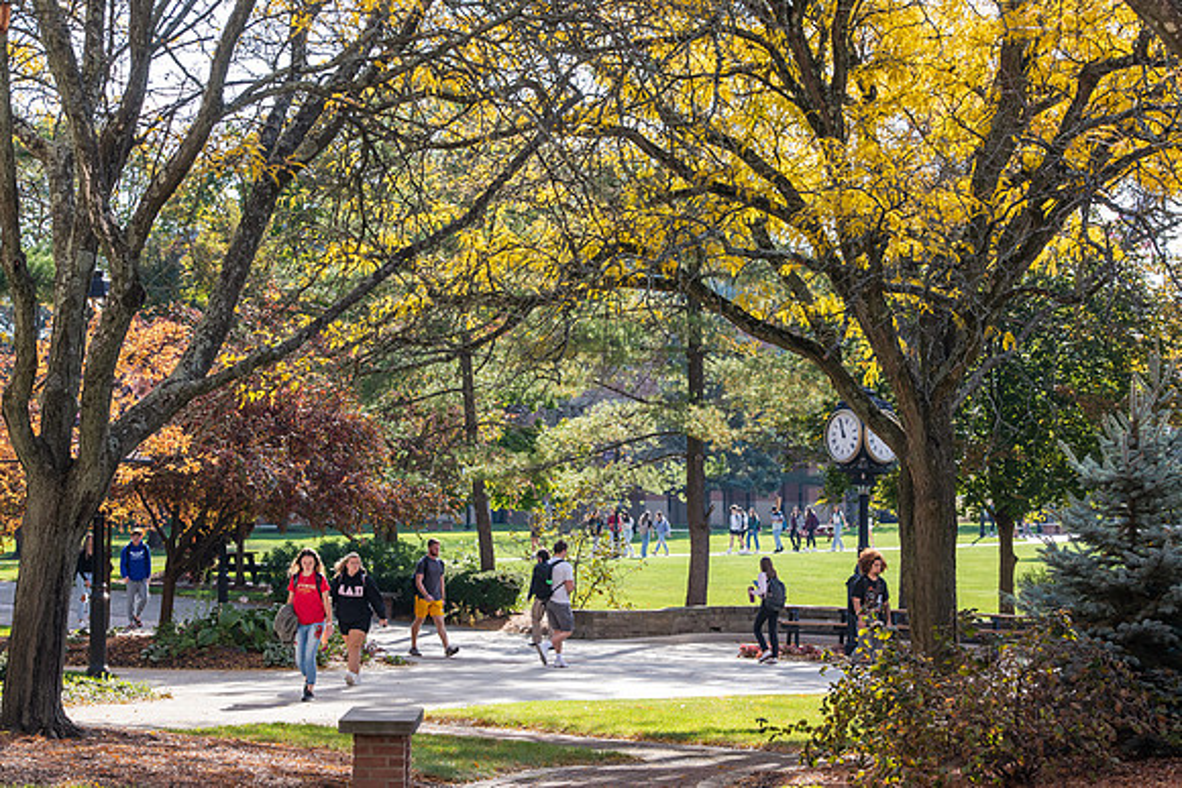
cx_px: 591
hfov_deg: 21.5
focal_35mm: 95
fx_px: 3120
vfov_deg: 14.4
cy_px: 394
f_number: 8
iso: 400
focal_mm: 95
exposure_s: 1/250
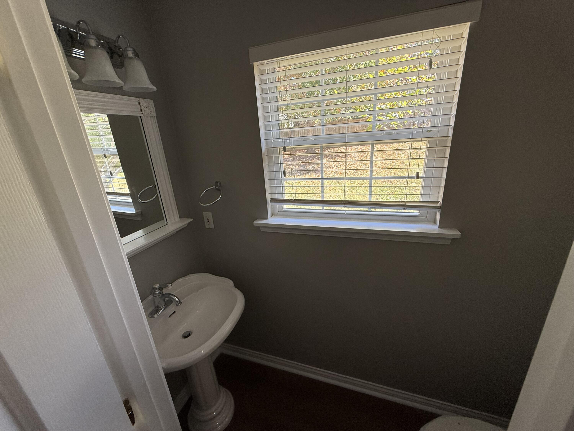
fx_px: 232
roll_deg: +4.4
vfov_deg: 85.7
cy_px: 216
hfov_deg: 102.1
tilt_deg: -18.1
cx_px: 287
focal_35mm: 14
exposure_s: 1/120
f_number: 2.2
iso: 125
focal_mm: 2.22
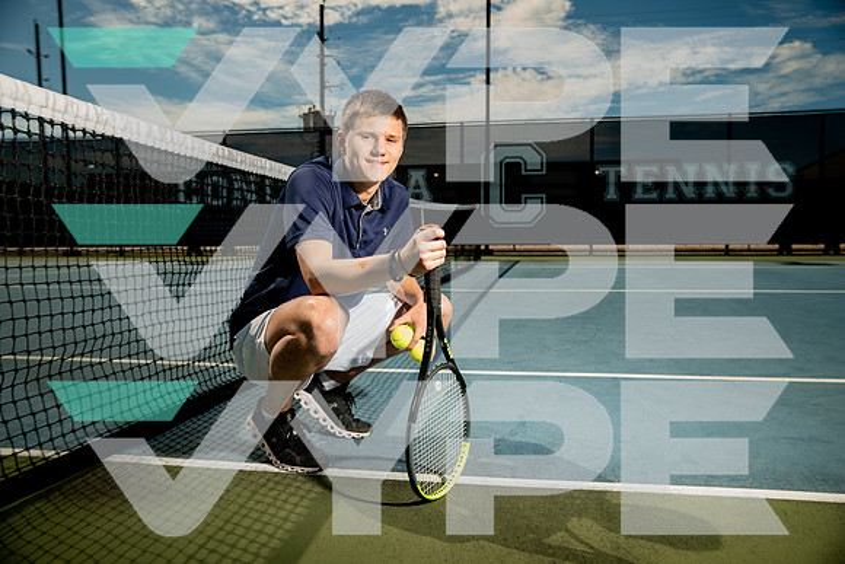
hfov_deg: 61.9
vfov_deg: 43.6
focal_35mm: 30
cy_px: 282
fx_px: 704
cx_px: 422
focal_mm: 30
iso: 100
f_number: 4.5
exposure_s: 1/250
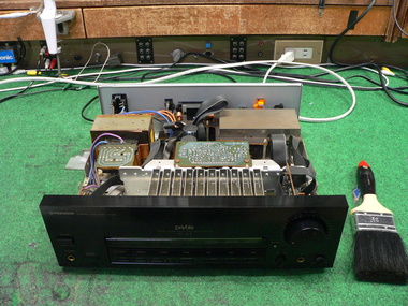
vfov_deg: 39.7
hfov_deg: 51.4
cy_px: 153
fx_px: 424
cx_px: 204
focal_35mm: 36
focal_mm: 6
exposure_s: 1/10
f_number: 2.8
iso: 200
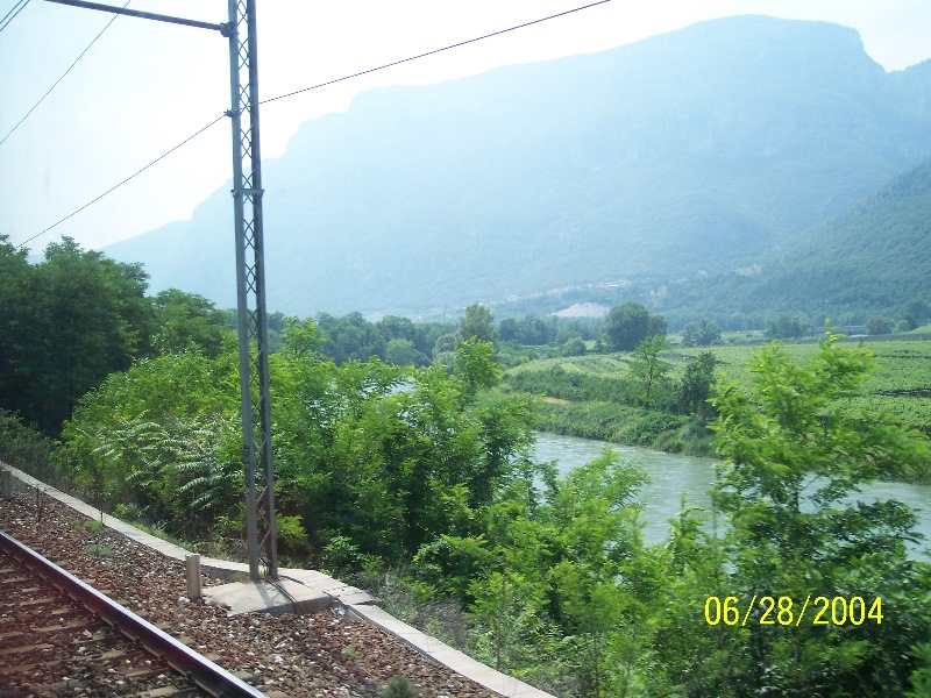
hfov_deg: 49.0
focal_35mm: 38
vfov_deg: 37.7
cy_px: 349
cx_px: 466
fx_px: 1022
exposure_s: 1/500
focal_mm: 8
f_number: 2.8
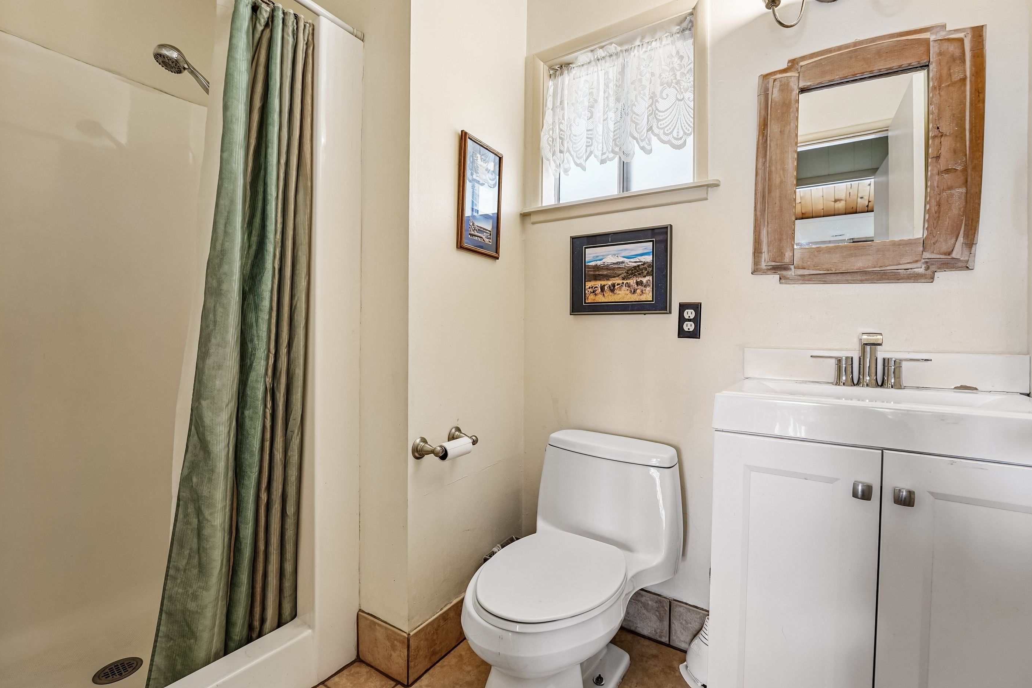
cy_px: 345
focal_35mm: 15
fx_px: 430
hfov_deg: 100.3
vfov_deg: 77.3
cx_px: 534
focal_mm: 14
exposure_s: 1/25
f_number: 8
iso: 400
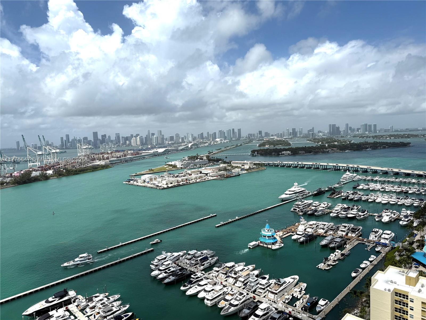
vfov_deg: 56.8
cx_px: 213
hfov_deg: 71.6
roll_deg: +2.3
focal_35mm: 24
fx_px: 295
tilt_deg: -4.2
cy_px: 160
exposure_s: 1/11905
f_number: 1.78
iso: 80
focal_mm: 6.76
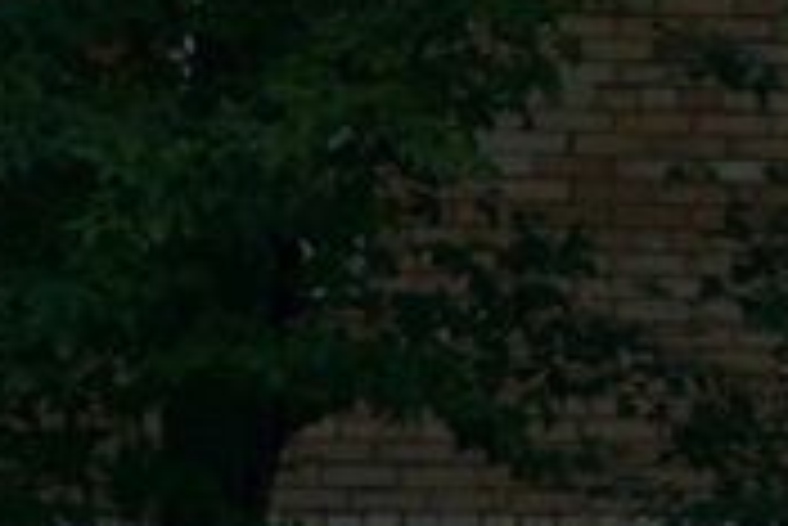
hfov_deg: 5.0
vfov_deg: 3.4
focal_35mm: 400
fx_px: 8763
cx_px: 1680
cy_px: 836
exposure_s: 1/125
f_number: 6.3
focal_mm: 50
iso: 800
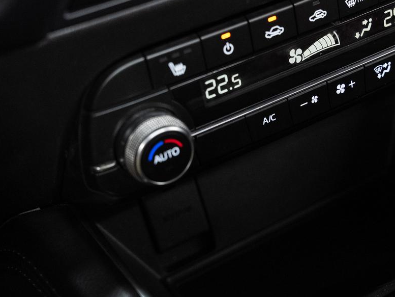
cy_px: 135
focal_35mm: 70
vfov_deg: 21.0
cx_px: 296
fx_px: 799
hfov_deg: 27.4
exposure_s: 1/50
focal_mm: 39.3
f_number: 4
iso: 1600
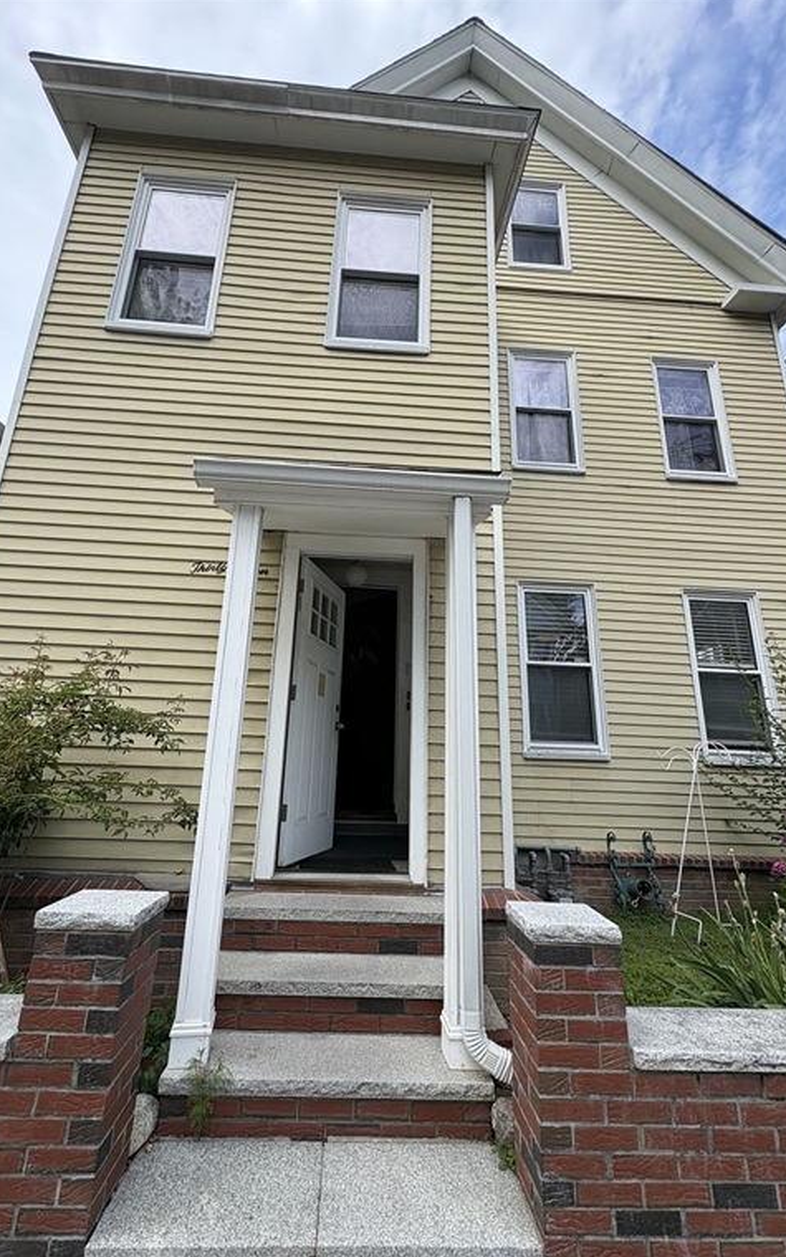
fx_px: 514
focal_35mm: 15
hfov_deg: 74.8
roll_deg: -2.3
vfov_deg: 101.5
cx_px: 381
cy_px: 625
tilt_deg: +16.6
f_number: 2.2
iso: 40
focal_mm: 2.22
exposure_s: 1/591
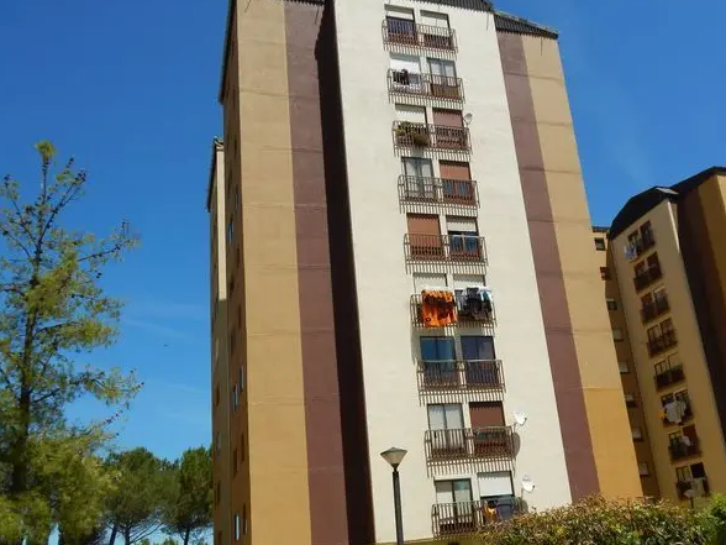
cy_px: 298
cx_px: 441
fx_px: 713
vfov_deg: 41.8
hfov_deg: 53.5
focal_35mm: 34
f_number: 6.4
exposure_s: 1/500
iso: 125
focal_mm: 4.5
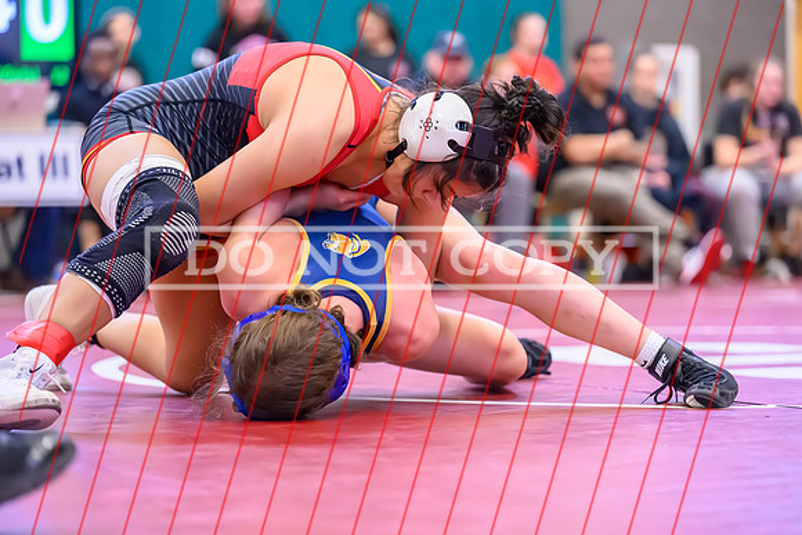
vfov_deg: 11.9
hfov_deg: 17.8
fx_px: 2562
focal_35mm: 115
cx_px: 401
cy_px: 268
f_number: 2.8
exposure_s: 1/640
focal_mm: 115
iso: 10000
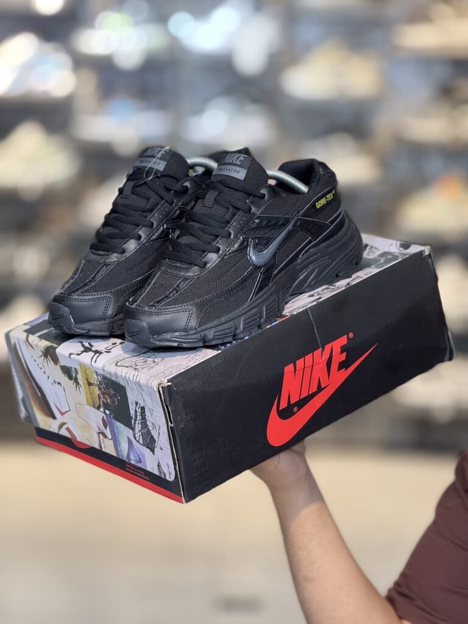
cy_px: 312
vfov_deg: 16.4
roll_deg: -1.3
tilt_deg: -7.7
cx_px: 234
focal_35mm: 120
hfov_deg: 12.3
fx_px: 2163
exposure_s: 1/100
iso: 320
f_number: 2.8
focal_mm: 15.66
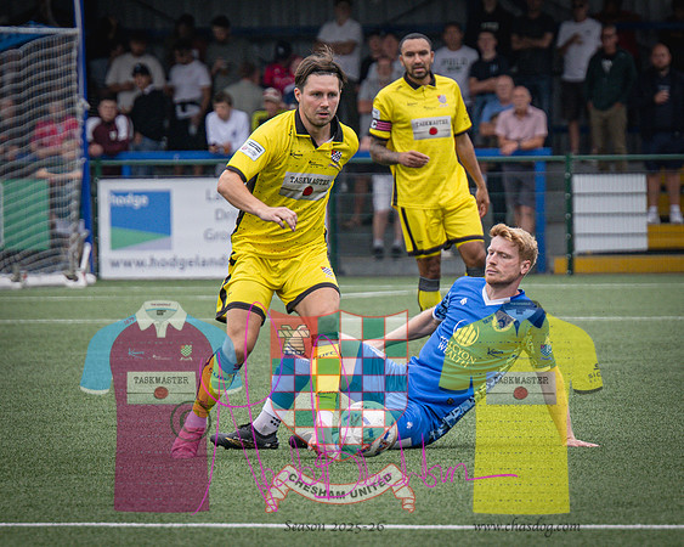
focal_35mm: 437
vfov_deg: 3.5
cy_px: 301
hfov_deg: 4.4
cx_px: 459
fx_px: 8835
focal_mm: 170
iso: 400
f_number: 4
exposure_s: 1/1600
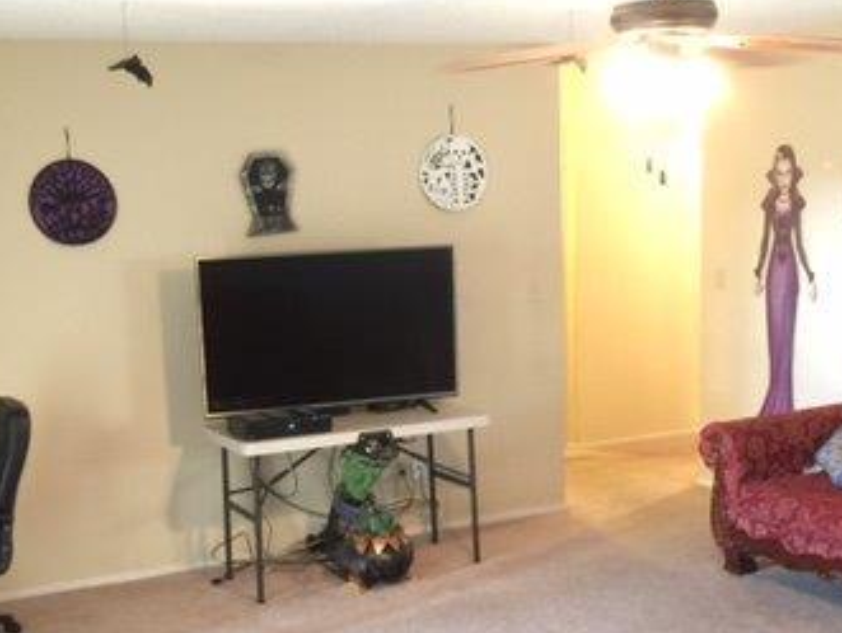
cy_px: 475
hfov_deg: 34.3
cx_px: 425
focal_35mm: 56
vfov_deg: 25.8
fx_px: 1364
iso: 100
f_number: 2.2
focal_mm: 4.15
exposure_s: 1/4
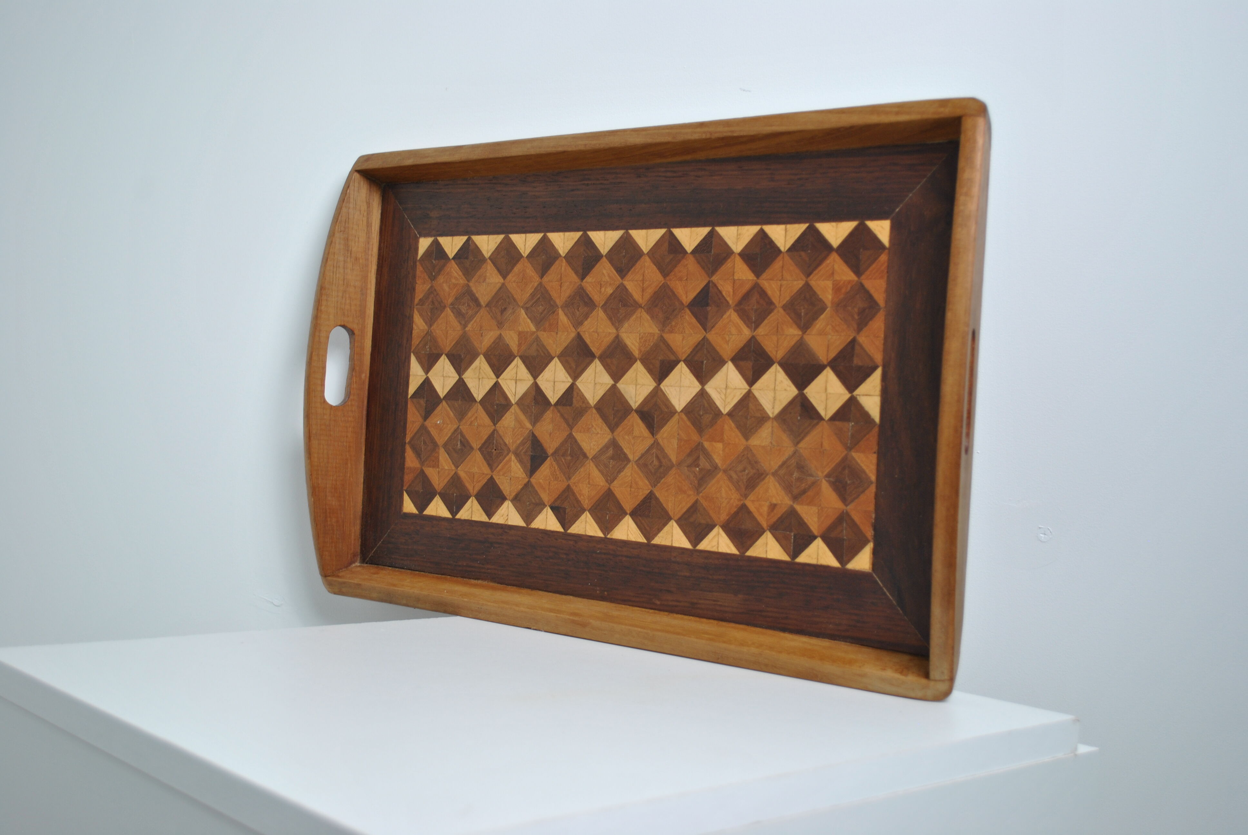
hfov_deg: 44.9
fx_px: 1510
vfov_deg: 30.9
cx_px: 624
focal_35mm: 44
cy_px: 418
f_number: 4.5
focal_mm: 29
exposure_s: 1/40
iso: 200
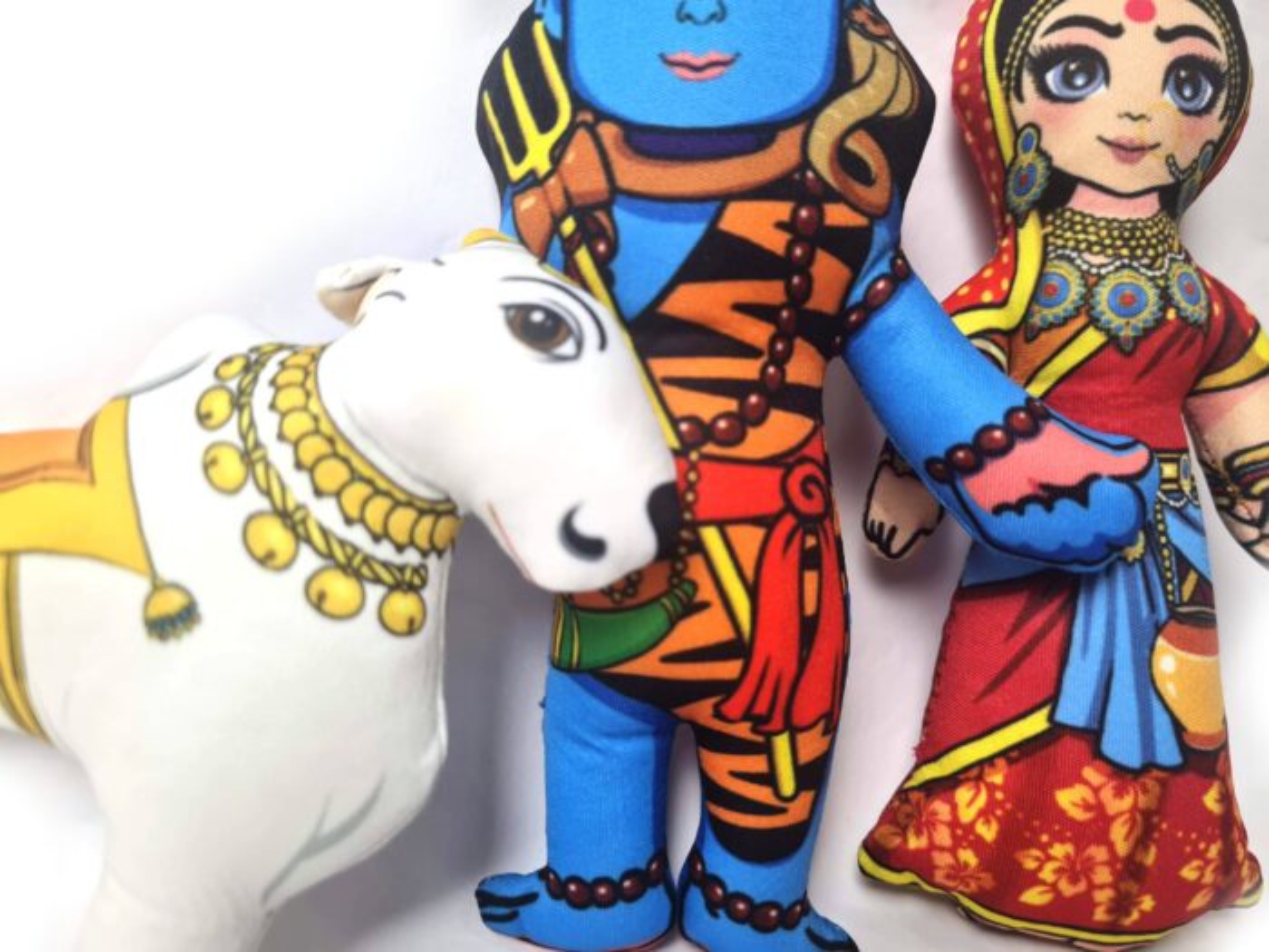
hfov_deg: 67.3
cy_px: 476
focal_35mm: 26
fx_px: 953
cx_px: 634
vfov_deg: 53.1
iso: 64
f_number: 1.8
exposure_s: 1/120
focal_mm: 5.4
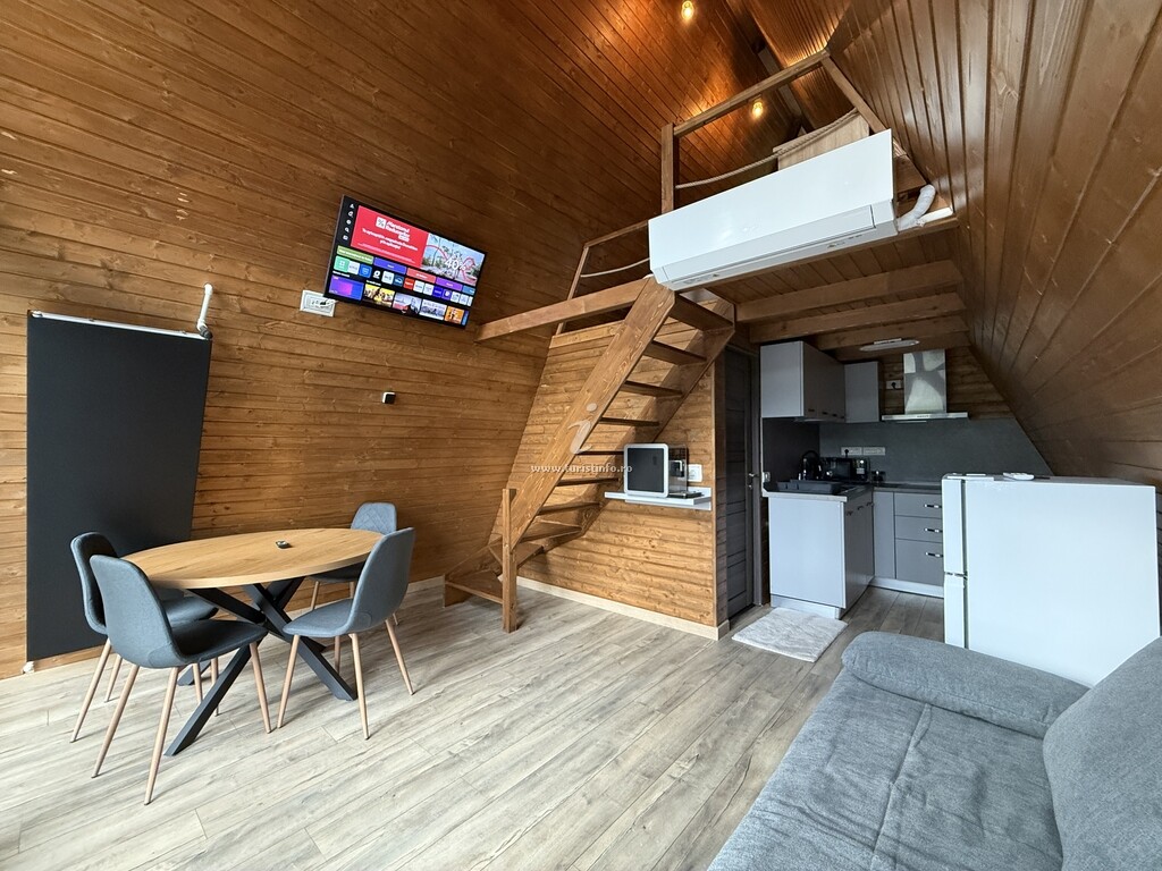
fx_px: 470
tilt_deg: +2.2
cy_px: 436
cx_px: 581
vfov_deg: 85.7
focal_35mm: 14
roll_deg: +0.3
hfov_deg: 102.1
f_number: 2.2
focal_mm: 2.22
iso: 500
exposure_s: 1/60
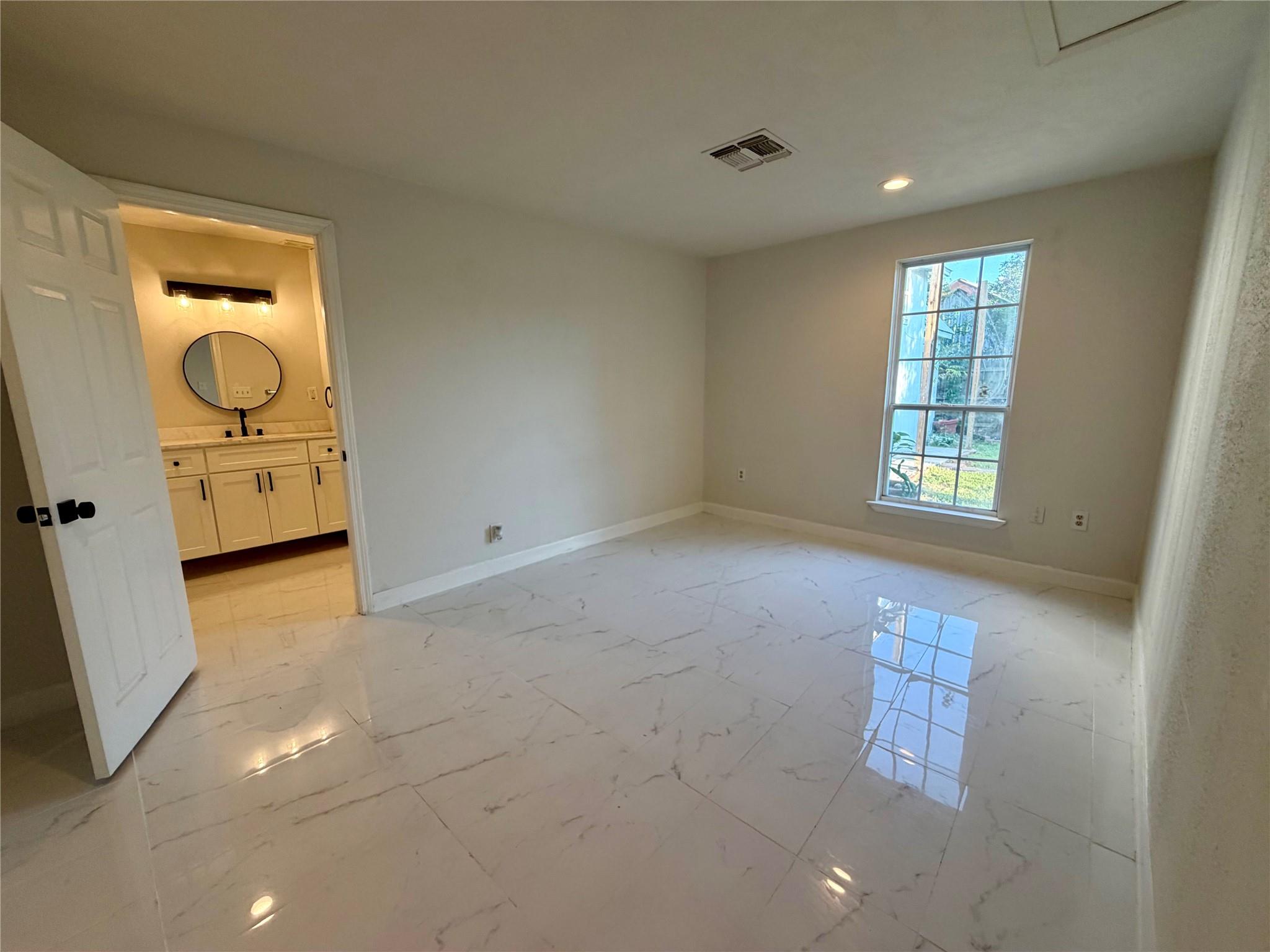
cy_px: 476
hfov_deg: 102.1
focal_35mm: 14
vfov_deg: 85.7
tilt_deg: -10.8
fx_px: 514
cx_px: 635
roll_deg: +0.9
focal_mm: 2.22
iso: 125
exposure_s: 1/120
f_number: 2.2
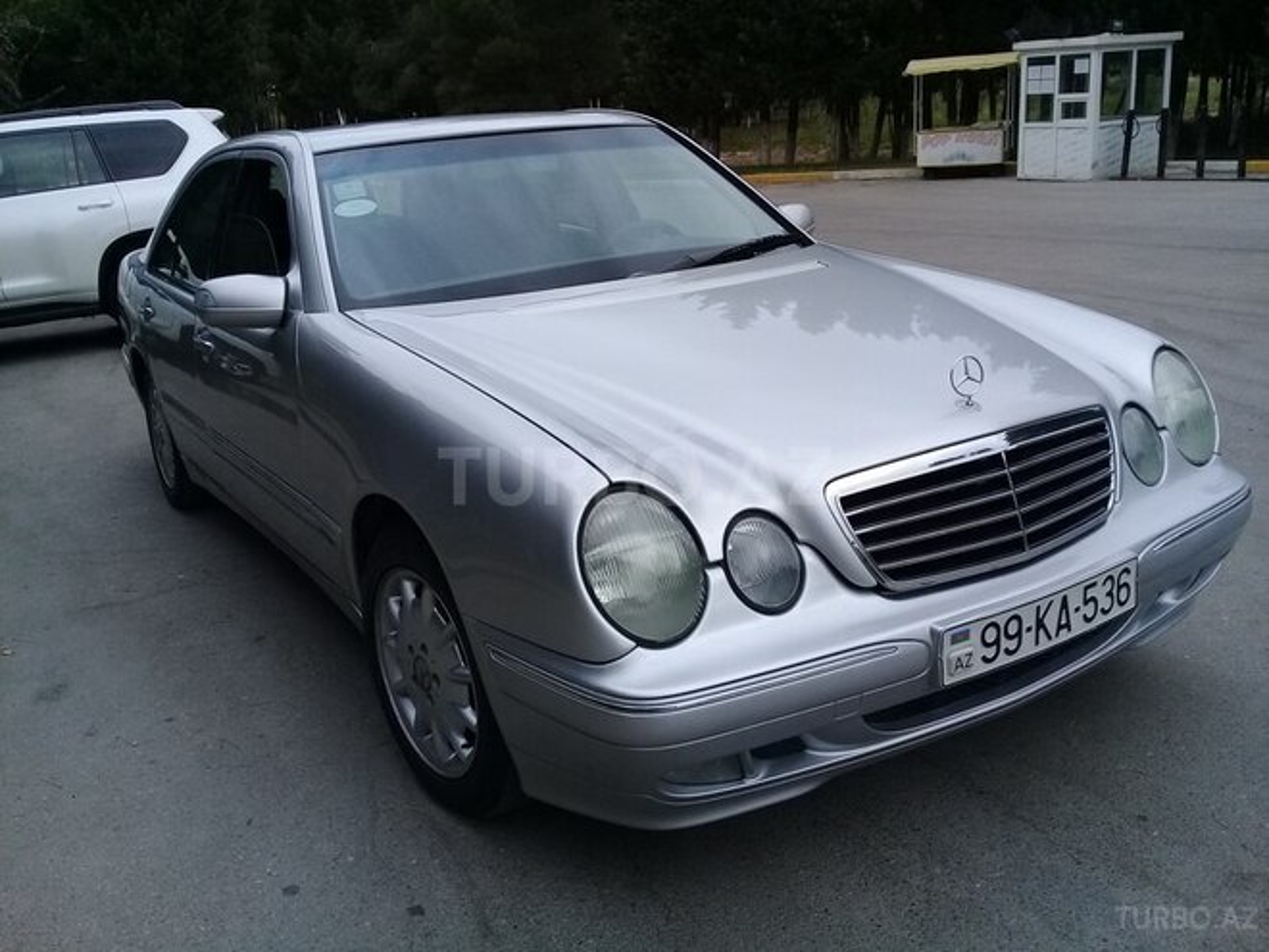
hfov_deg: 58.4
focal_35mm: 31
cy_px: 476
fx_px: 1136
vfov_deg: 45.4
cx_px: 634
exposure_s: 1/946
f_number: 2.2
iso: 50
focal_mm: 3.3
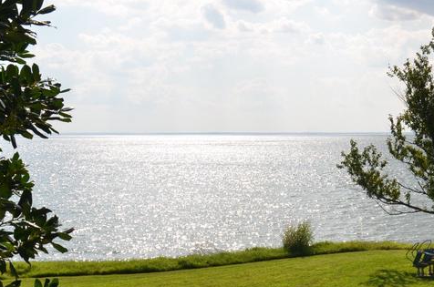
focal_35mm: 71
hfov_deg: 28.0
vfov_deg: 18.9
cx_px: 339
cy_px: 220
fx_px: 854
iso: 100
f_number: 10
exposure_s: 1/250
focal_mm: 22
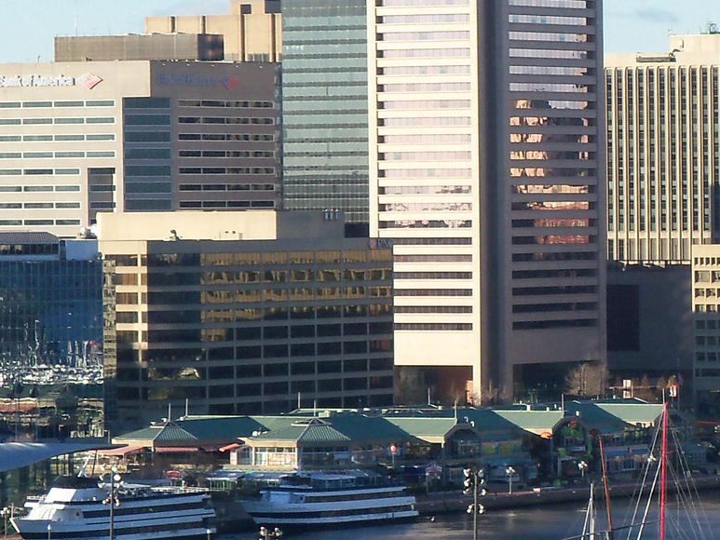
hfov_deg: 7.2
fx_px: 5679
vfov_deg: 5.4
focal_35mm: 273
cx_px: 826
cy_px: 179
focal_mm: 18.3
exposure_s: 1/400
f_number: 3.9
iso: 80
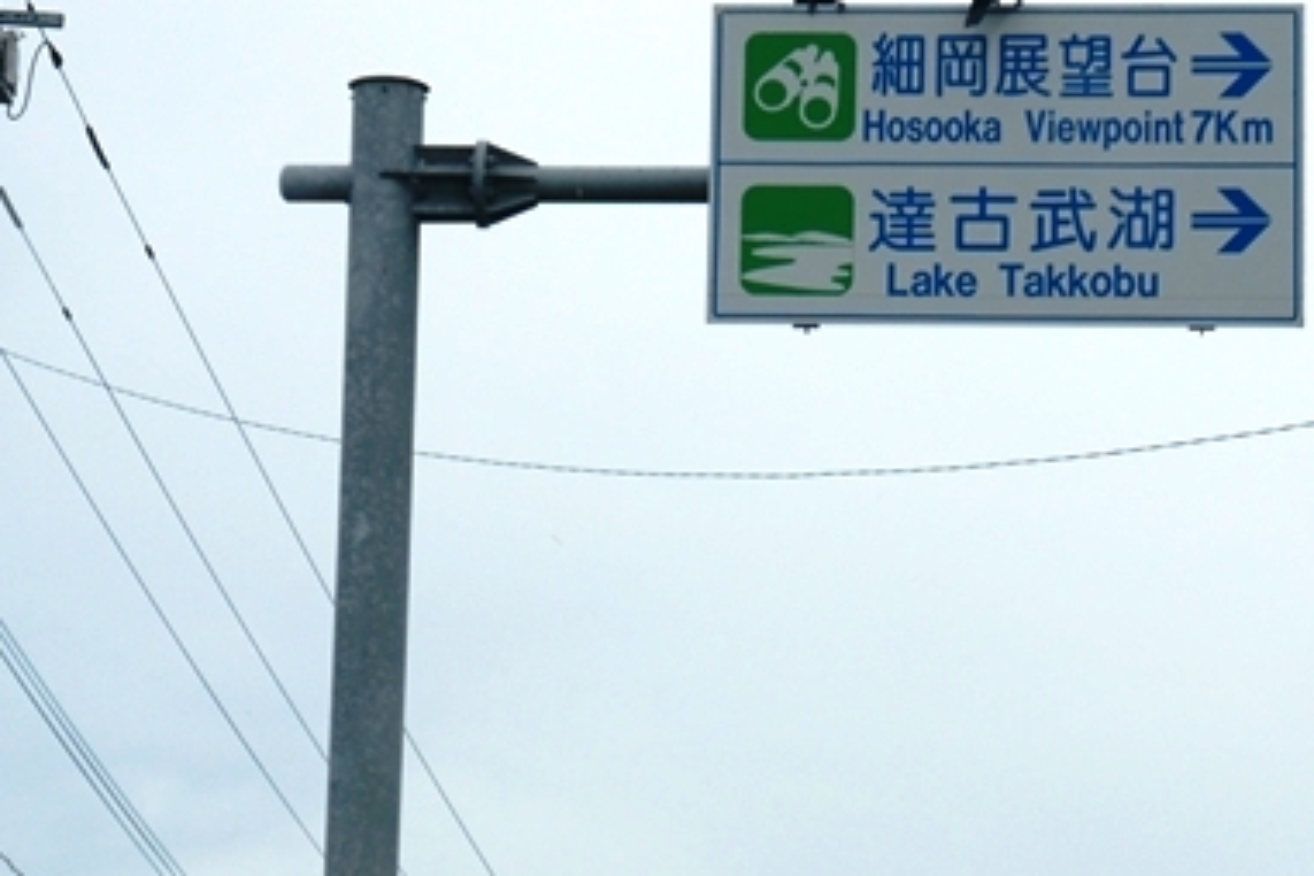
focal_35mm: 173
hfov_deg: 11.8
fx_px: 6316
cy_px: 421
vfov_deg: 7.9
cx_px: 976
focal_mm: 55
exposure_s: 1/160
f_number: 5.6
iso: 200
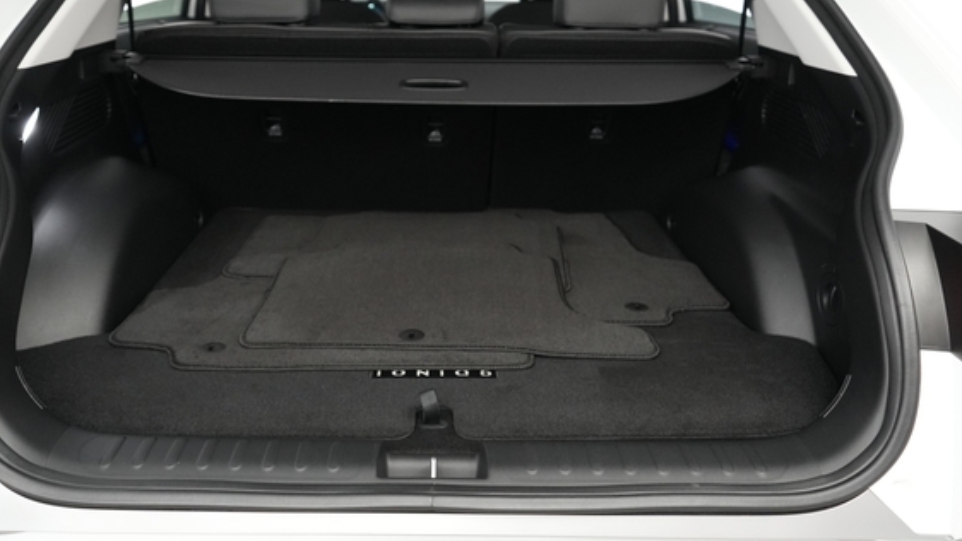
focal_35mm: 31
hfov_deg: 62.5
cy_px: 204
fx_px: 791
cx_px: 433
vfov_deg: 37.5
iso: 4000
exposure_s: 1/160
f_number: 2.8
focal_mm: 26
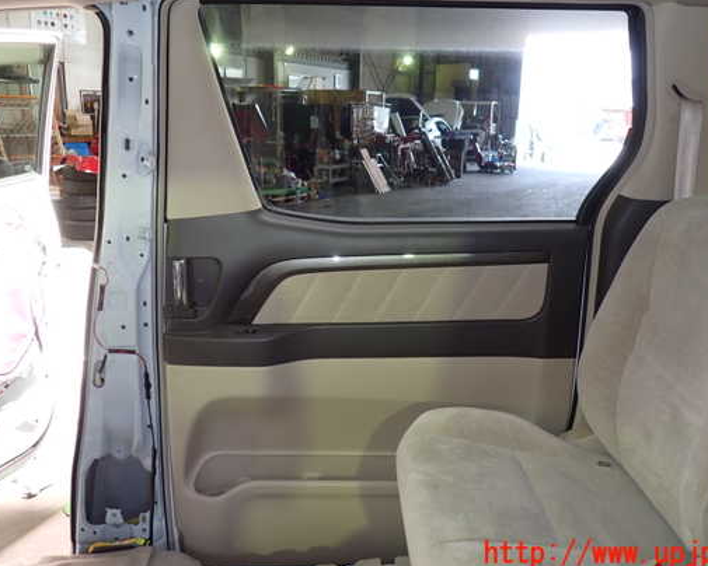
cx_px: 380
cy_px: 256
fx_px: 608
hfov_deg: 60.4
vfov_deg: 49.9
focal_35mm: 29
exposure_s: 1/30
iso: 200
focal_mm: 4.5
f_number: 2
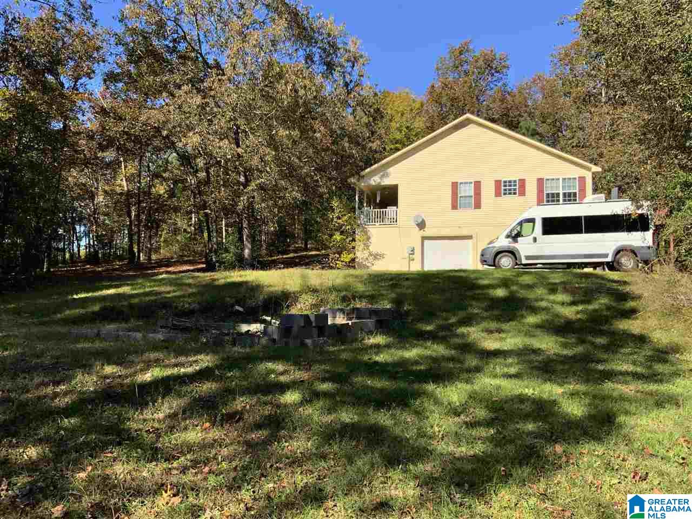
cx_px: 346
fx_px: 580
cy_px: 260
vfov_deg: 48.2
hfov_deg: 61.7
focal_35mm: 29
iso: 16
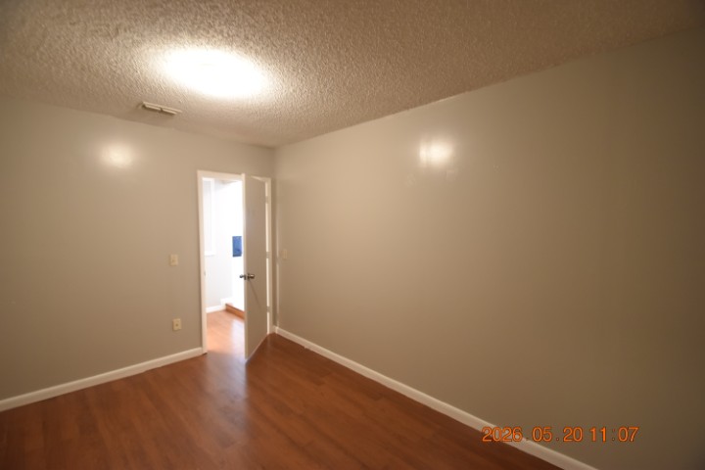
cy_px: 235
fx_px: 294
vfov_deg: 77.3
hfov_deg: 100.4
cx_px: 352
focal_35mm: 15
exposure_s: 1/10
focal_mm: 10
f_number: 3.5
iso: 800
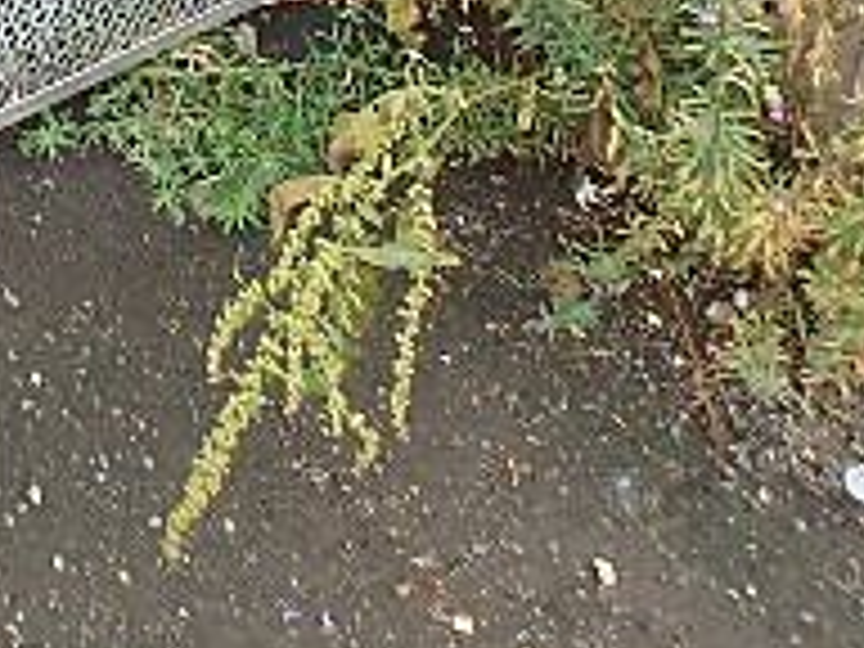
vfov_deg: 18.2
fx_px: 1747
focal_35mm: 70
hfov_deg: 24.8
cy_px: -382
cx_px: -202
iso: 200
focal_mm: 3.7
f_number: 3.5
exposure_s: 1/60
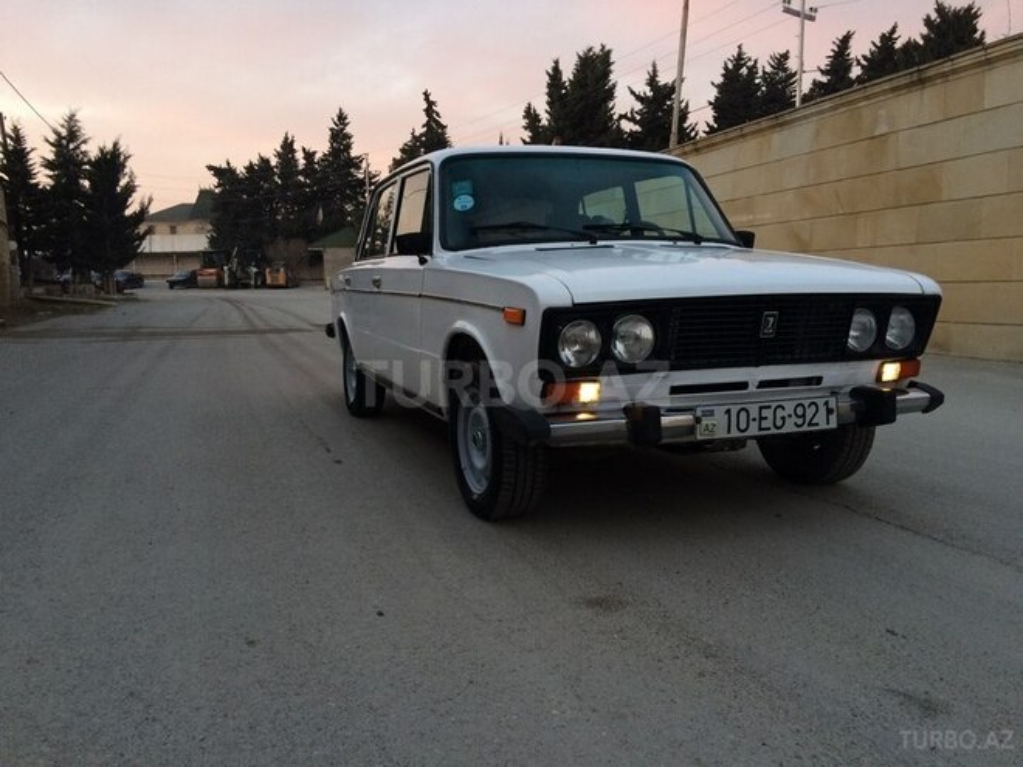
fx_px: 857
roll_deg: +2.6
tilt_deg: -6.8
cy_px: 384
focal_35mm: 29
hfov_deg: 61.7
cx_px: 512
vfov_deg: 48.2
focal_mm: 4.15
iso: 64
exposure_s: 1/33
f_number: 2.2
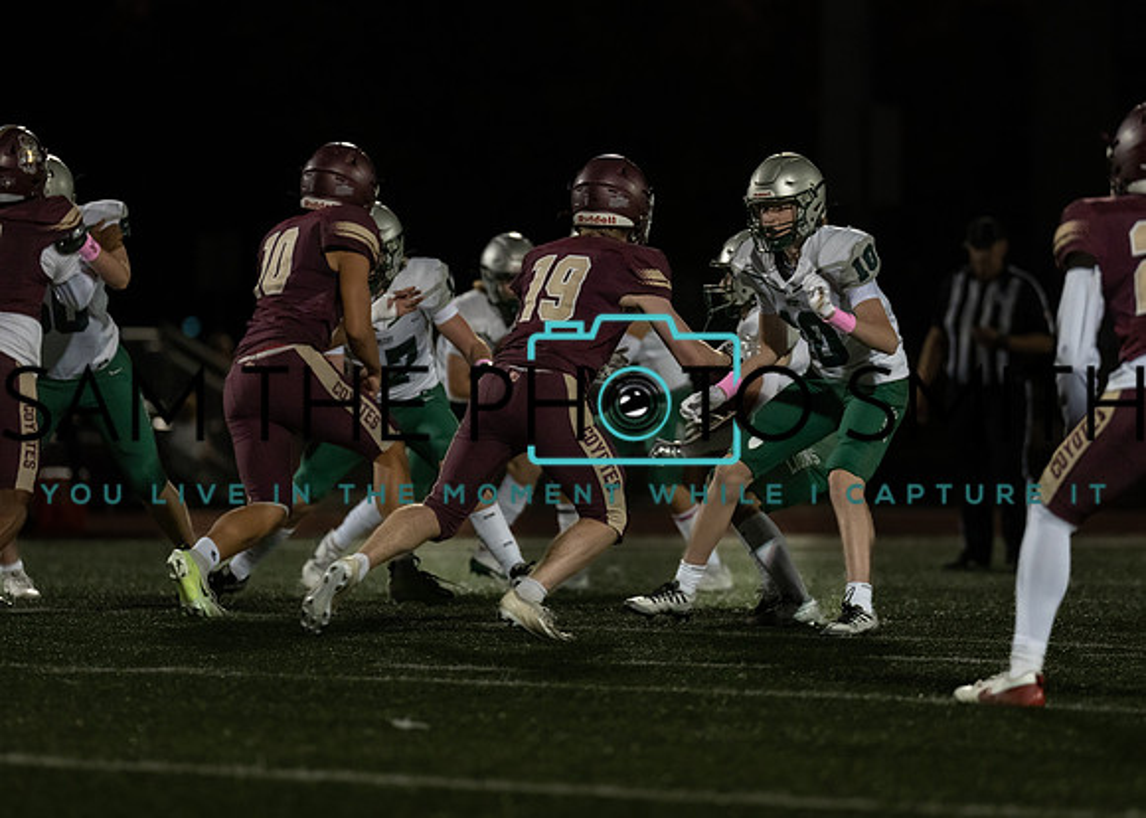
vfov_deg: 4.8
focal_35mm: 303
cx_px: 587
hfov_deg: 6.7
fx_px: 9857
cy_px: 357
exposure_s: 1/1000
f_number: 2.8
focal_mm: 200
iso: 1600
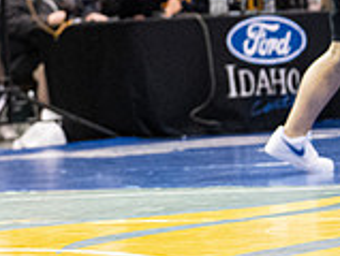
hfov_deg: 5.5
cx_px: -274
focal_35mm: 357
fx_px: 3514
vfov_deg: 4.2
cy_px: 3
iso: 10000
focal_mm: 102
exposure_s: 1/500
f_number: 4
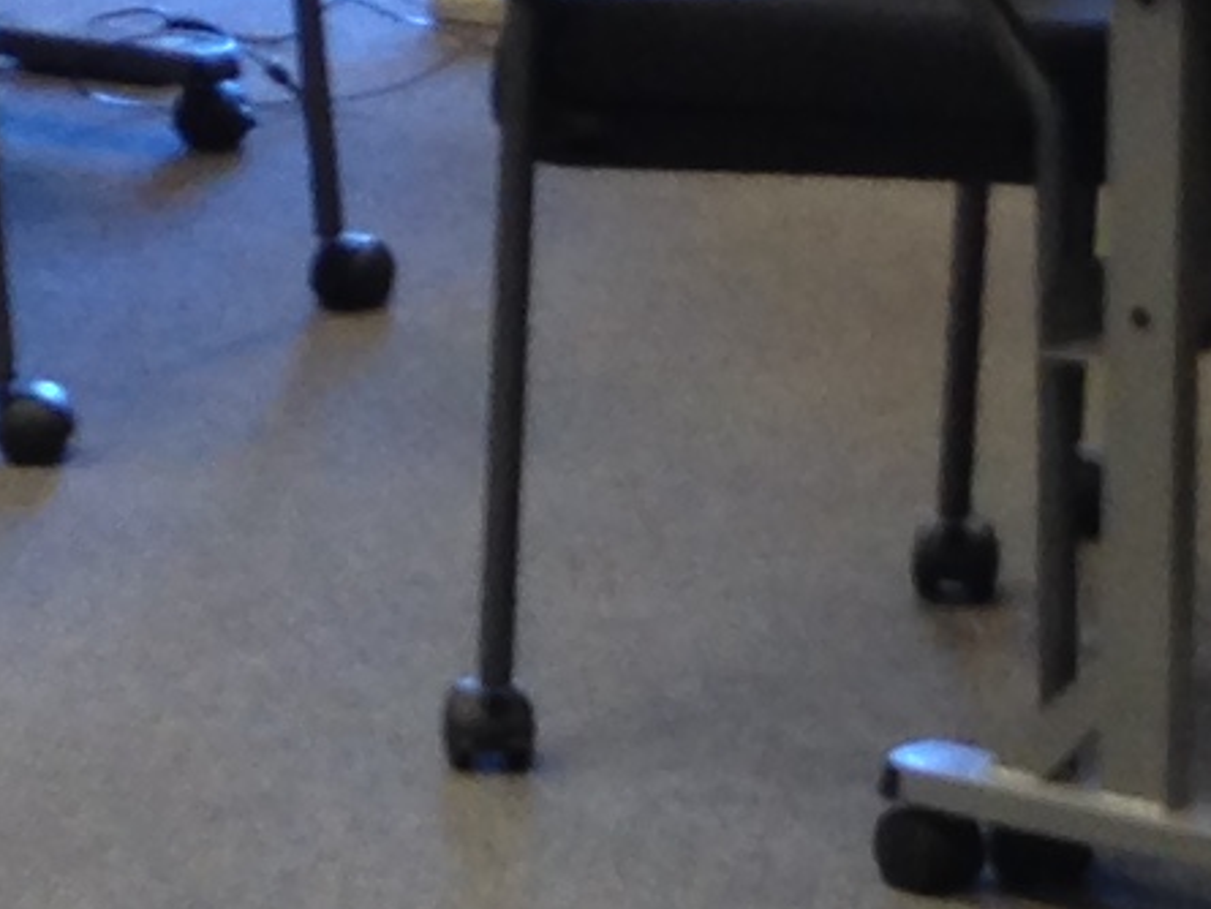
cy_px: 1946
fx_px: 8468
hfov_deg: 8.2
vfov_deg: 6.0
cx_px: 631
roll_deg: -3.3
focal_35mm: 242
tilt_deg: -26.3
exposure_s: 1/20
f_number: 2.4
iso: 80
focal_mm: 4.12
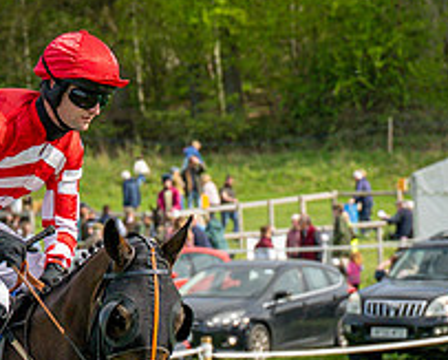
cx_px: 90
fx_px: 5603
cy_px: 466
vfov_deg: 3.7
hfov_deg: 4.6
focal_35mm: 422
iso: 200
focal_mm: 72
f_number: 4
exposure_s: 1/2000
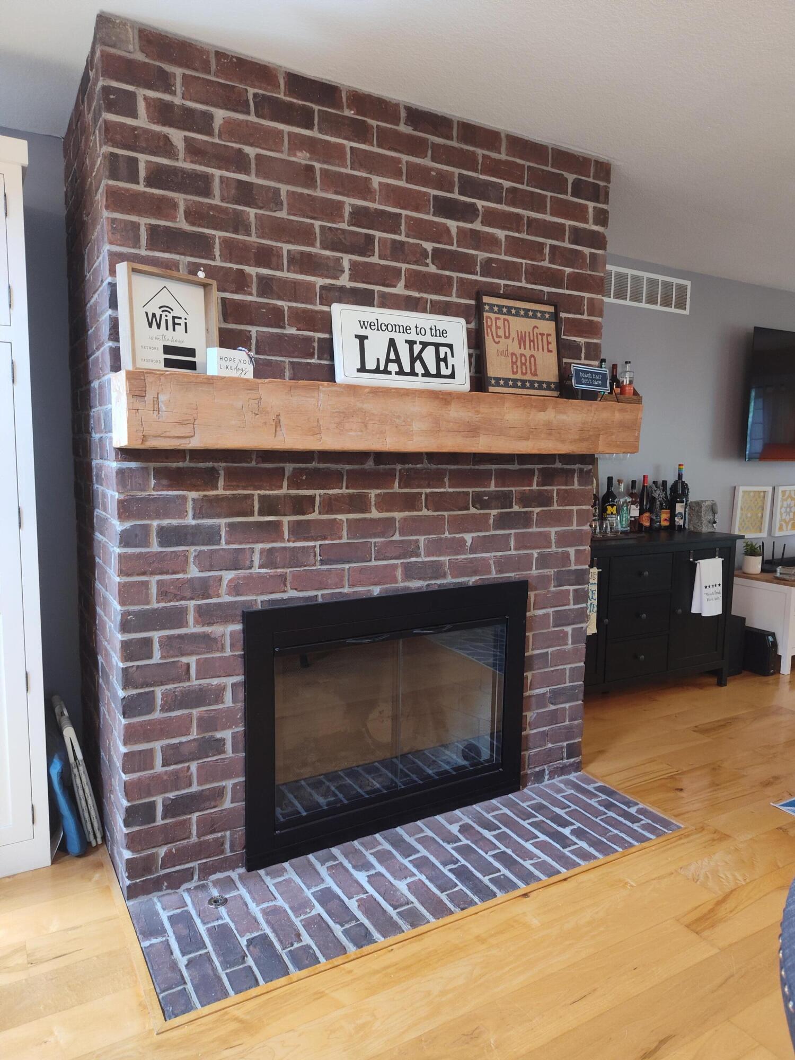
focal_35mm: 23
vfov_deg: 73.9
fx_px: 704
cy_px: 530
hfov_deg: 58.9
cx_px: 398
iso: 838
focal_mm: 5.56
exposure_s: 1/60
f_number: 1.8
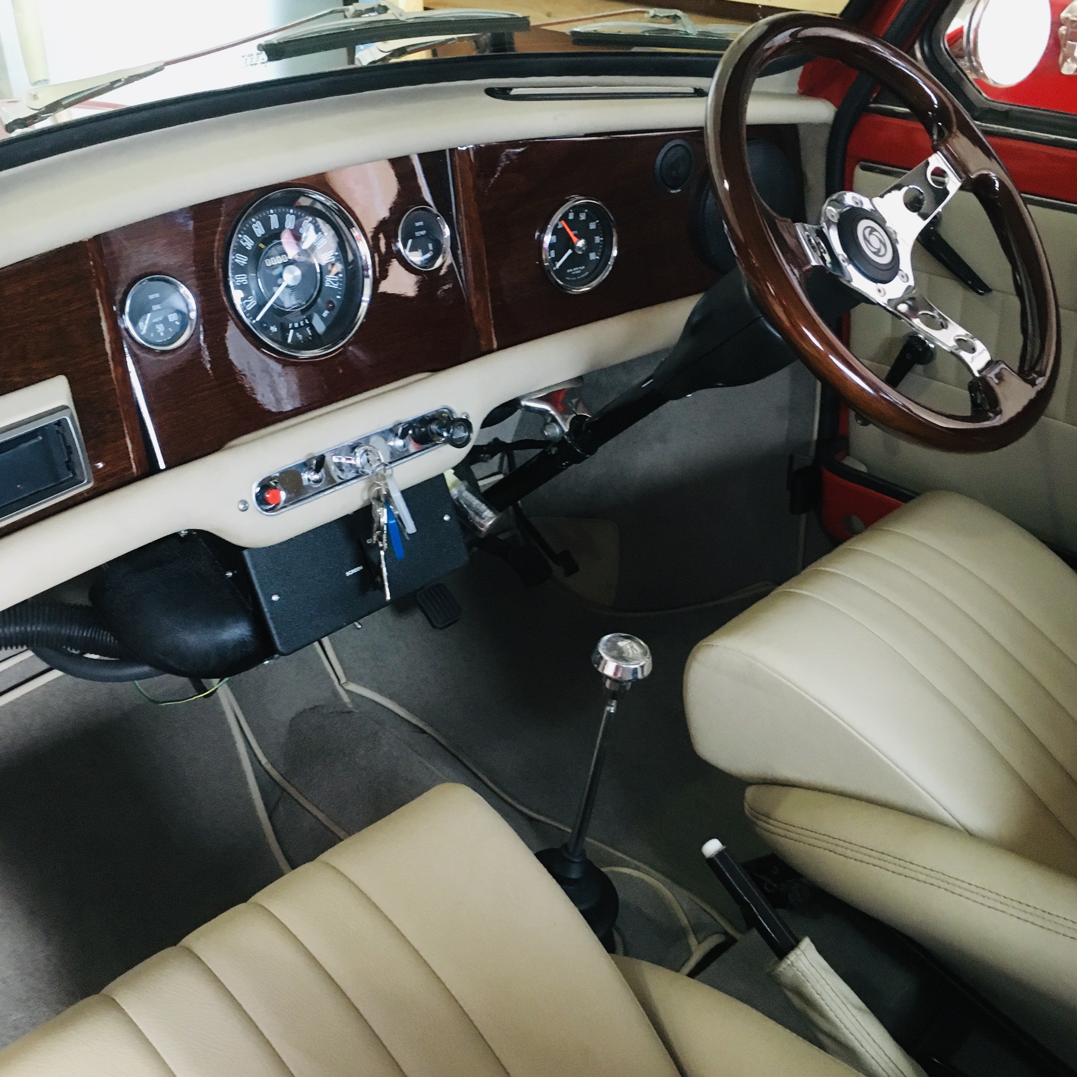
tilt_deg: -29.7
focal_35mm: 35
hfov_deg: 47.2
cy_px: 527
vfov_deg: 47.2
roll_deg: -0.6
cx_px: 530
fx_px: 1232
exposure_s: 1/20
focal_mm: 4.15
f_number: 2.2
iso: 200
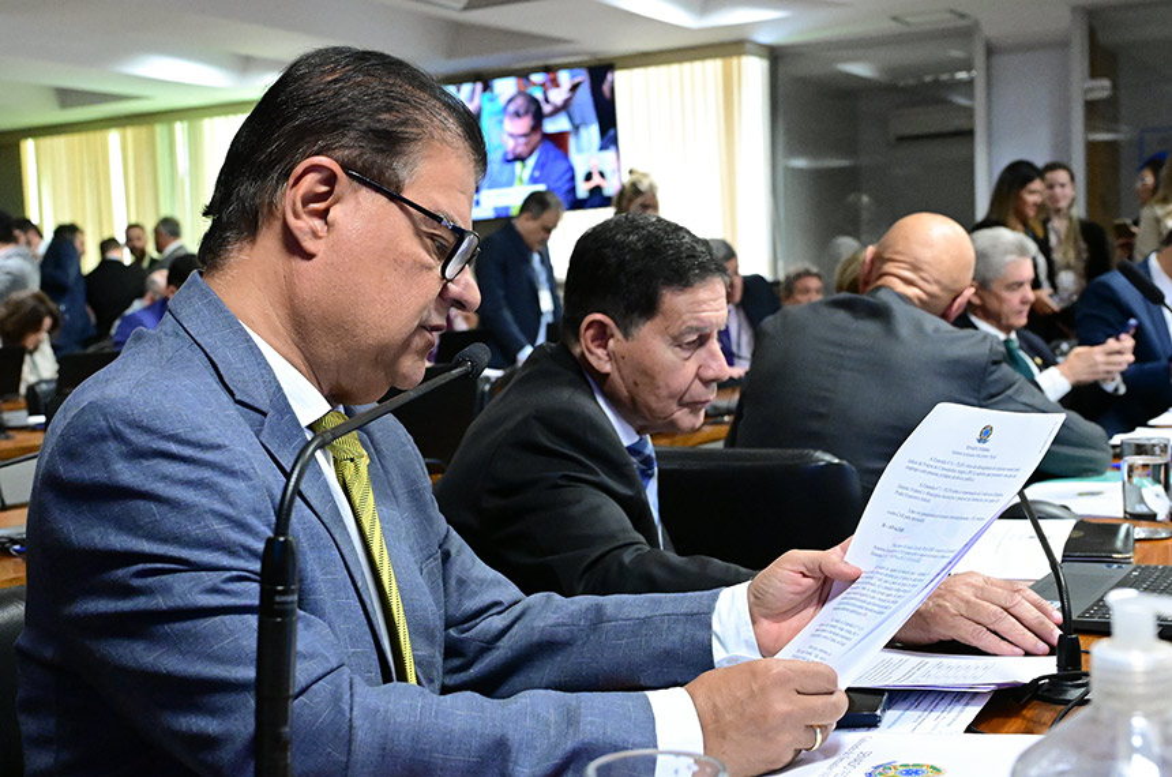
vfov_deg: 30.4
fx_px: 1430
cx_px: 586
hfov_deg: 44.6
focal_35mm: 44
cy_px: 388
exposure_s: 1/160
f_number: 5
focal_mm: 29.5
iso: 6400
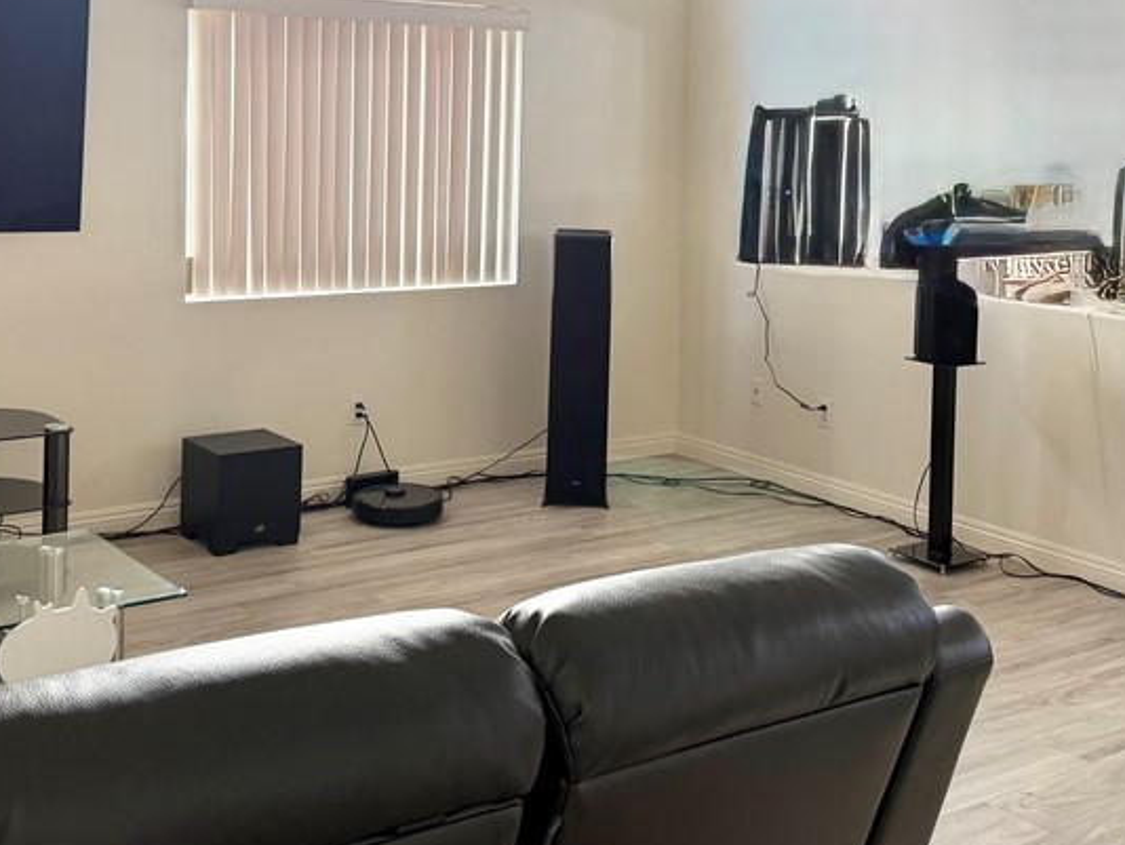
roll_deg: -1.3
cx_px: 548
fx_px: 1496
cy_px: 202
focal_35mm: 46
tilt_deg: -2.3
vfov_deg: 31.0
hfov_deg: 41.2
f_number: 1.78
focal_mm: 6.76
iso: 160
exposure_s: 1/60
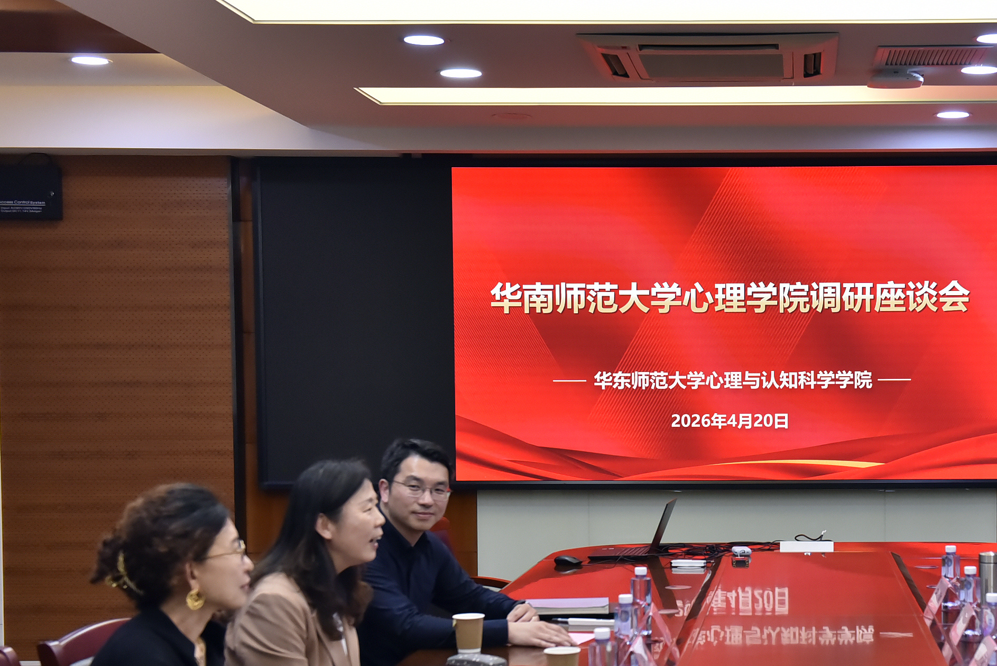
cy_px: 470
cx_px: 777
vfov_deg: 20.2
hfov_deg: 29.5
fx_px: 1856
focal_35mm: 67
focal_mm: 42
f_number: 4.5
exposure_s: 1/500
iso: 2000
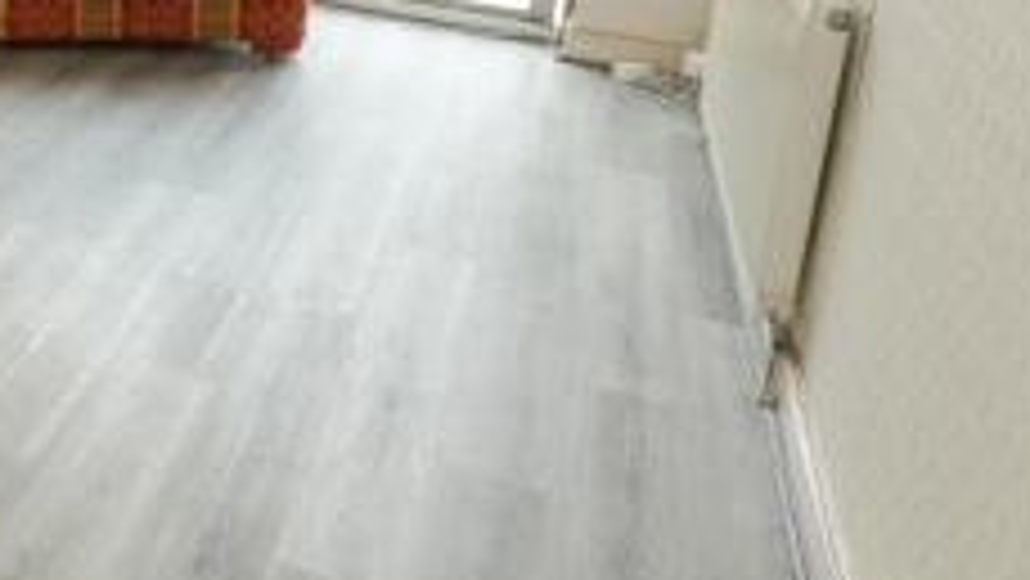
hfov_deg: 34.9
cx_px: -241
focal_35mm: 45
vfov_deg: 24.3
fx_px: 1229
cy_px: -97
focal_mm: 10
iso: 800
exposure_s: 1/160
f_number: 4
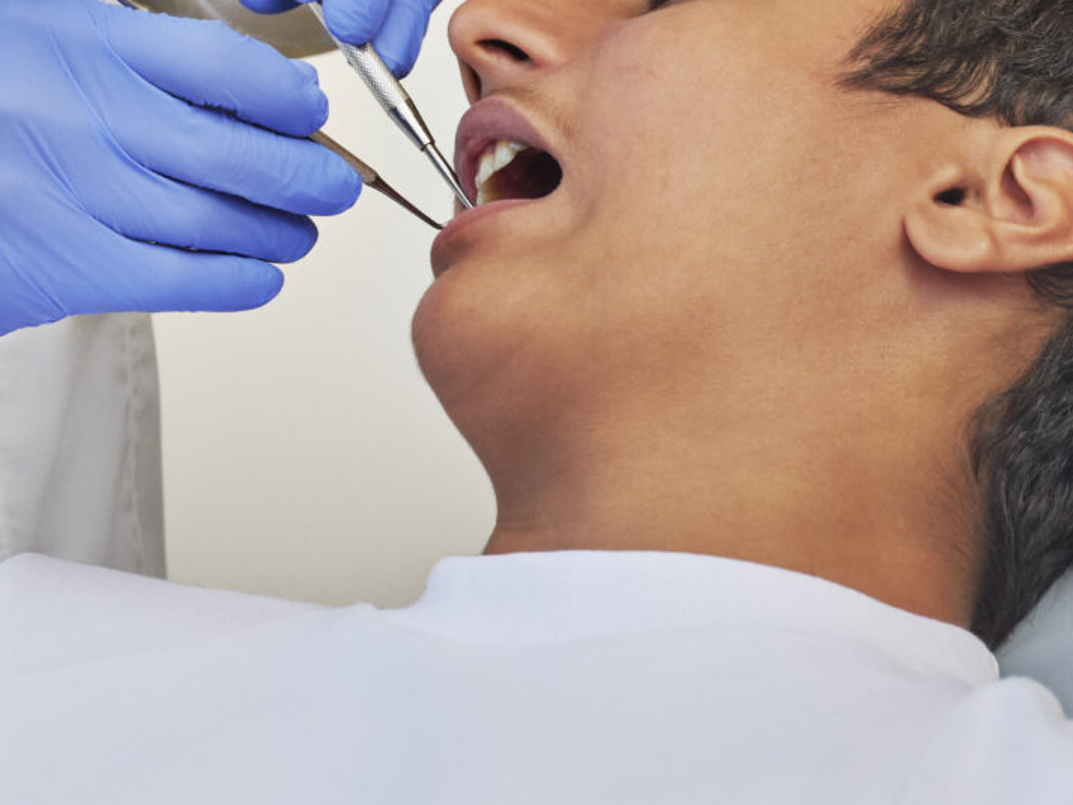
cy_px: -476
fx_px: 4000
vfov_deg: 11.0
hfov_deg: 14.6
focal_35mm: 129
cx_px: -347
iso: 1600
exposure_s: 1/125
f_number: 6.4
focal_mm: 44.9
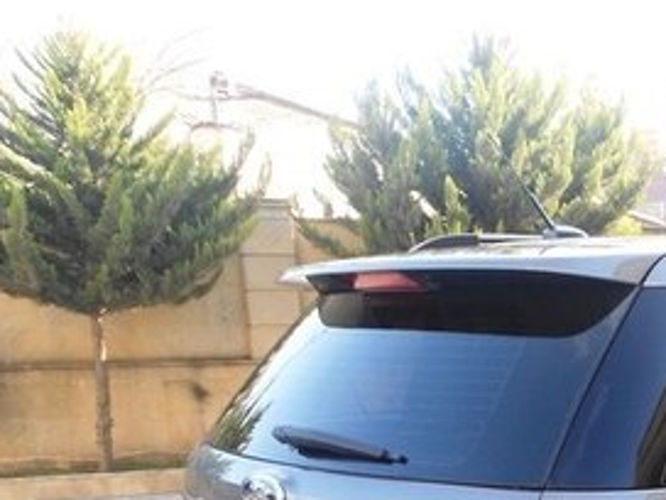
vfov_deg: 21.6
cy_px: 597
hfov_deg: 27.8
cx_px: 747
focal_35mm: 63
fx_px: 1212
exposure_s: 1/80
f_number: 3.2
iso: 80
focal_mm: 4.6
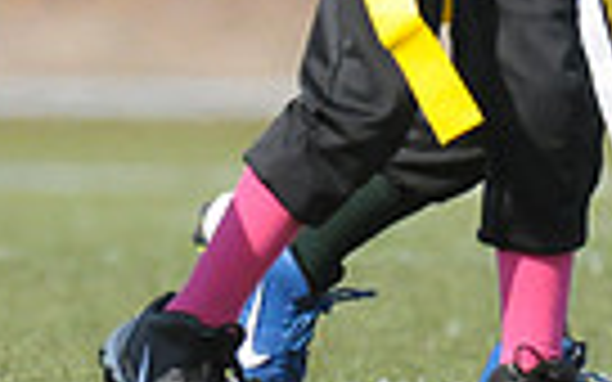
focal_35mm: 1699
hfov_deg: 1.2
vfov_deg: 0.8
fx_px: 28338
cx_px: 270
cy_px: -317
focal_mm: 260
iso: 1600
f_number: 4
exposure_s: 1/6400
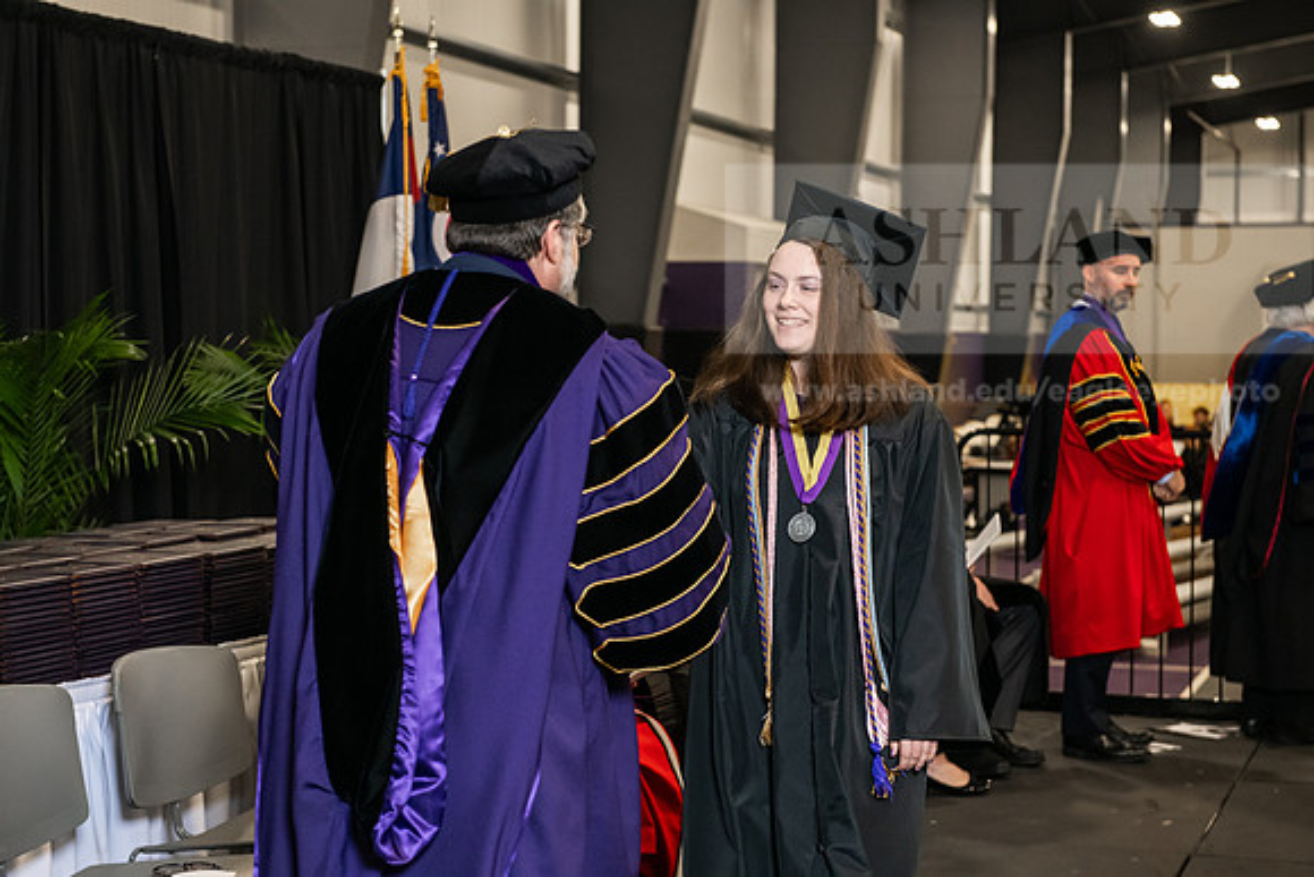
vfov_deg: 19.5
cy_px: 438
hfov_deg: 28.8
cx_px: 657
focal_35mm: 70
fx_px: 2555
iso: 2500
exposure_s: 1/200
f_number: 5
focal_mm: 70
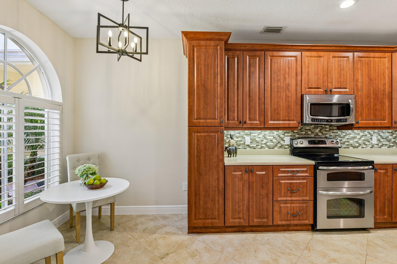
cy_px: 132
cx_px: 198
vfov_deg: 70.4
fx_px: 187
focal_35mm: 17
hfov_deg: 93.3
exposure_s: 1/4
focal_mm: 17
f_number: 9
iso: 200
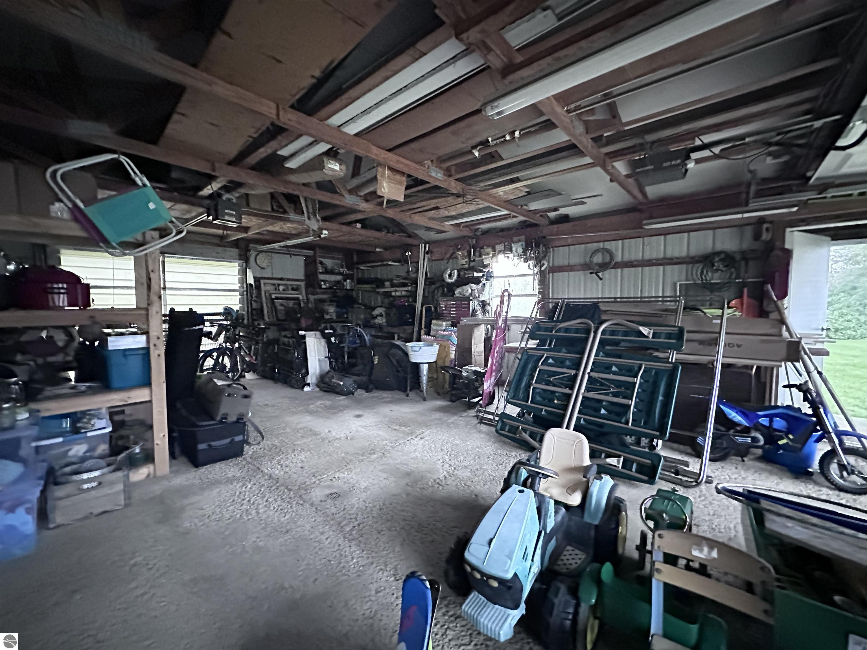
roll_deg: +0.0
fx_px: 351
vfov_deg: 85.7
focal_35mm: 14
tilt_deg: -3.5
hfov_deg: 102.1
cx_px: 434
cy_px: 325
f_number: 2.2
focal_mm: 2.22
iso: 2500
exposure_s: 1/25
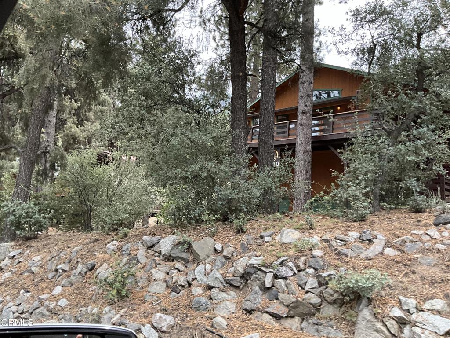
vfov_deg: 48.2
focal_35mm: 29
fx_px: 377
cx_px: 225
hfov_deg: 61.7
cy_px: 169
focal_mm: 3
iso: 25
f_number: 1.8
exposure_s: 1/276
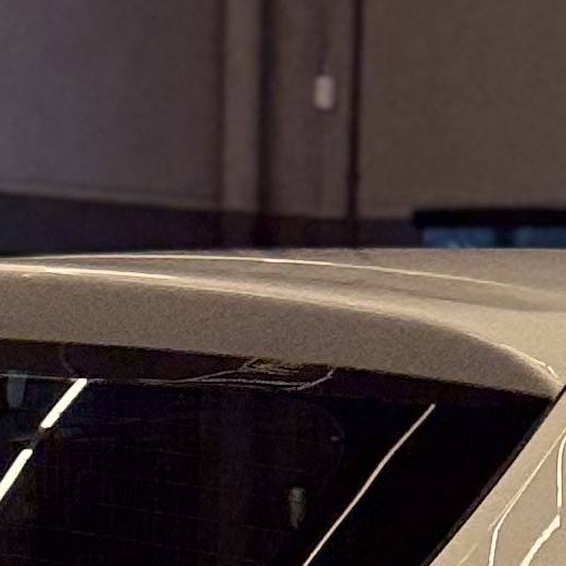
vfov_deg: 10.4
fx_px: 3034
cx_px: 575
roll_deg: -2.2
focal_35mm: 164
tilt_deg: -7.1
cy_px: 764
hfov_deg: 10.6
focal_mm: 6.76
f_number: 1.78
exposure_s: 1/120
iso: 250
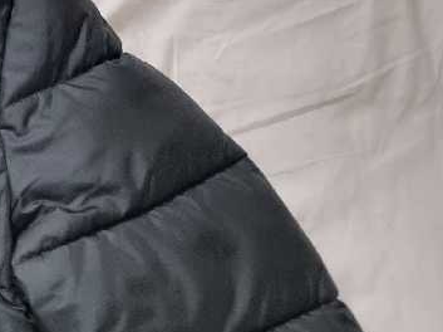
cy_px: 326
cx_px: -339
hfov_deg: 16.8
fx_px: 1253
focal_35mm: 98
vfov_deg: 14.8
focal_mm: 6.7
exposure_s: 1/25
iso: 1000
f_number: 1.8
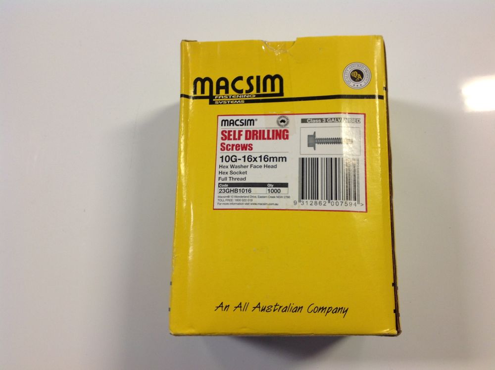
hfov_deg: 52.7
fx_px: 500
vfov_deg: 40.6
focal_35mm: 35
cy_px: 185
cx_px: 248
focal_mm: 4.28
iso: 80
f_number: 2.4
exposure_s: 1/17
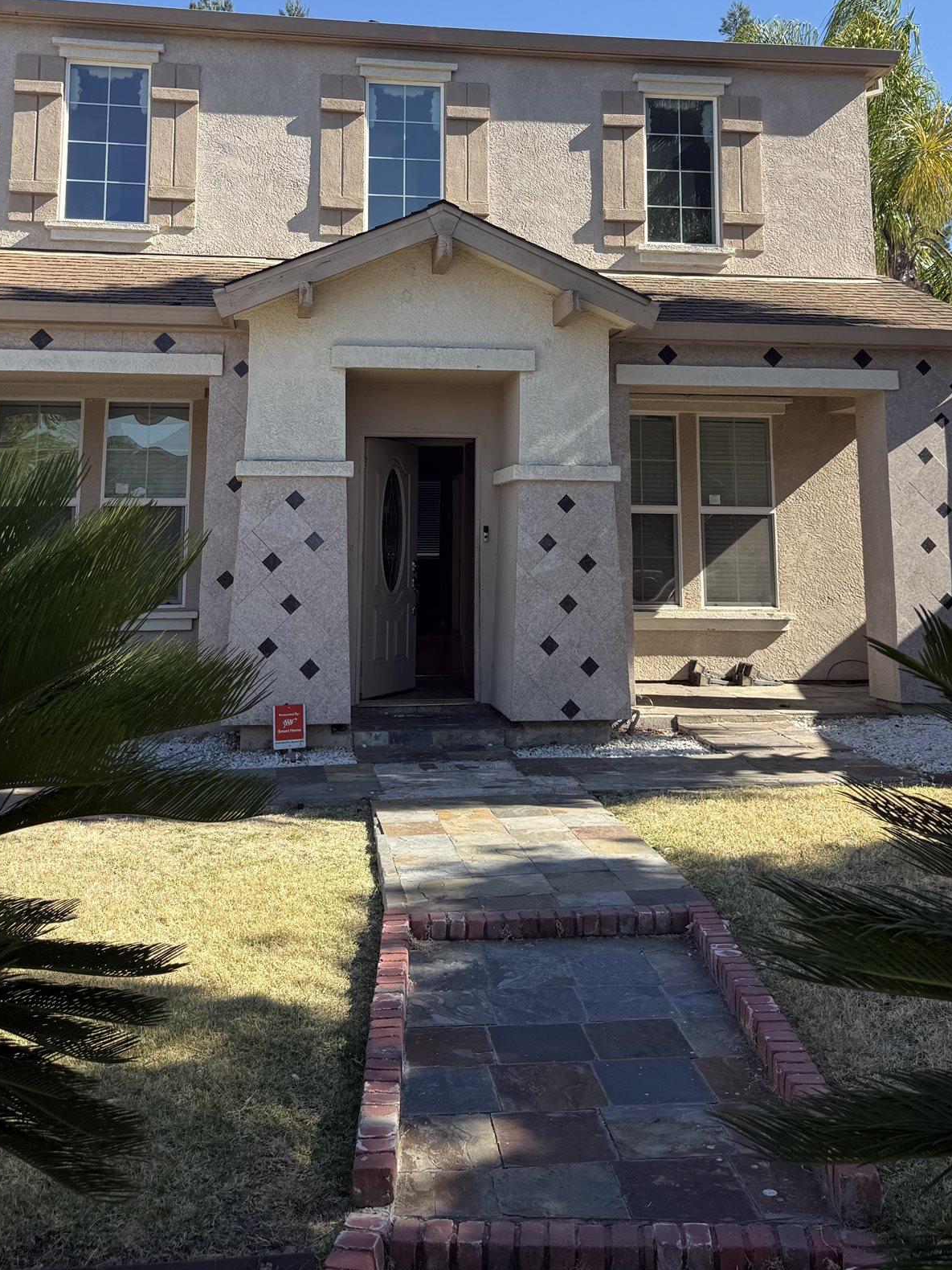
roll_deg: -0.5
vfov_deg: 50.8
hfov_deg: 40.7
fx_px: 1283
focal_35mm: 35
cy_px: 346
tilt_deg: +10.2
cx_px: 478
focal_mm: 6.76
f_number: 1.78
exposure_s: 1/2299
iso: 80
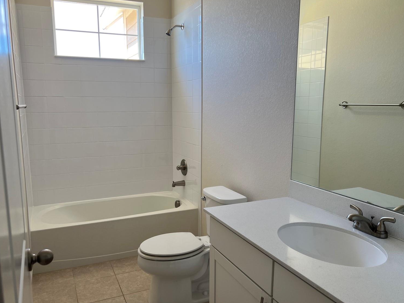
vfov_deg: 49.7
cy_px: 160
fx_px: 327
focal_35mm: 28
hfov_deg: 63.4
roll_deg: +0.2
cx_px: 190
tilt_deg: -9.4
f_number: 1.5
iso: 50
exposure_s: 1/121
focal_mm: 5.7
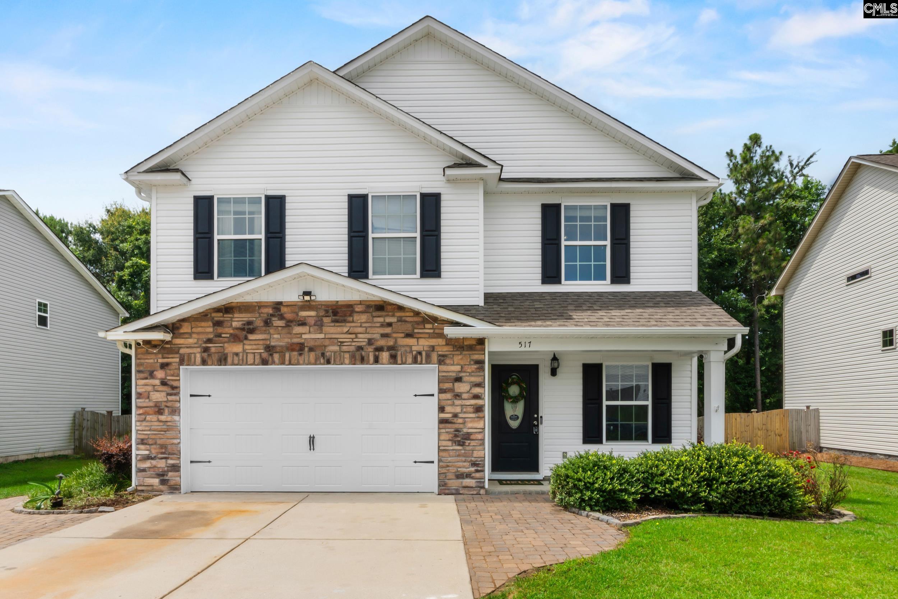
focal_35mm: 16
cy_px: 300
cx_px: 449
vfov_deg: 72.1
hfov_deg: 95.0
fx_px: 412
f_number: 16
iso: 50
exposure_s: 1/50
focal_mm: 11
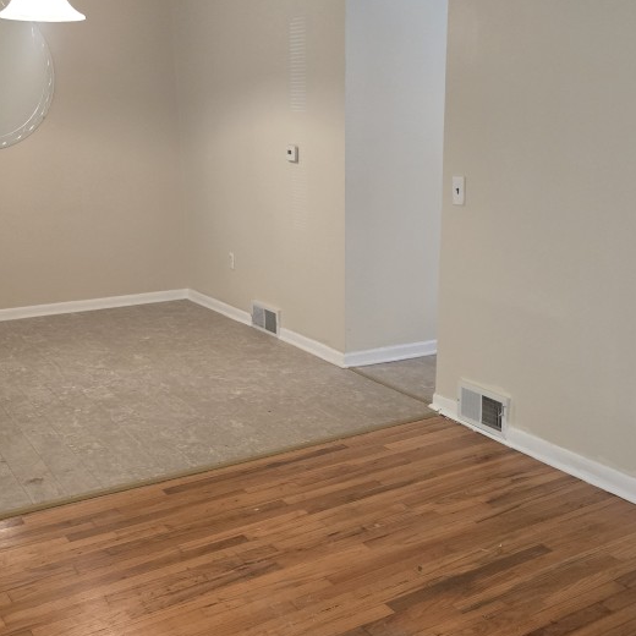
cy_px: 386
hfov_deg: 41.8
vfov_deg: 41.6
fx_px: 831
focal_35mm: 40
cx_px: 364
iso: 640
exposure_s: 1/120
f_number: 1.8
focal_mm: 5.4
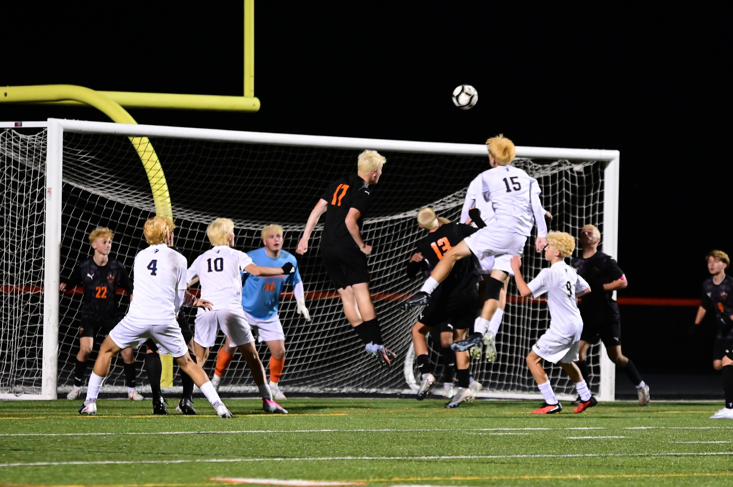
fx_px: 3968
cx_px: 378
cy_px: 242
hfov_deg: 10.6
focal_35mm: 195
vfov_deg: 7.0
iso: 11400
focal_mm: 185
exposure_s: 1/1000
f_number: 4.5
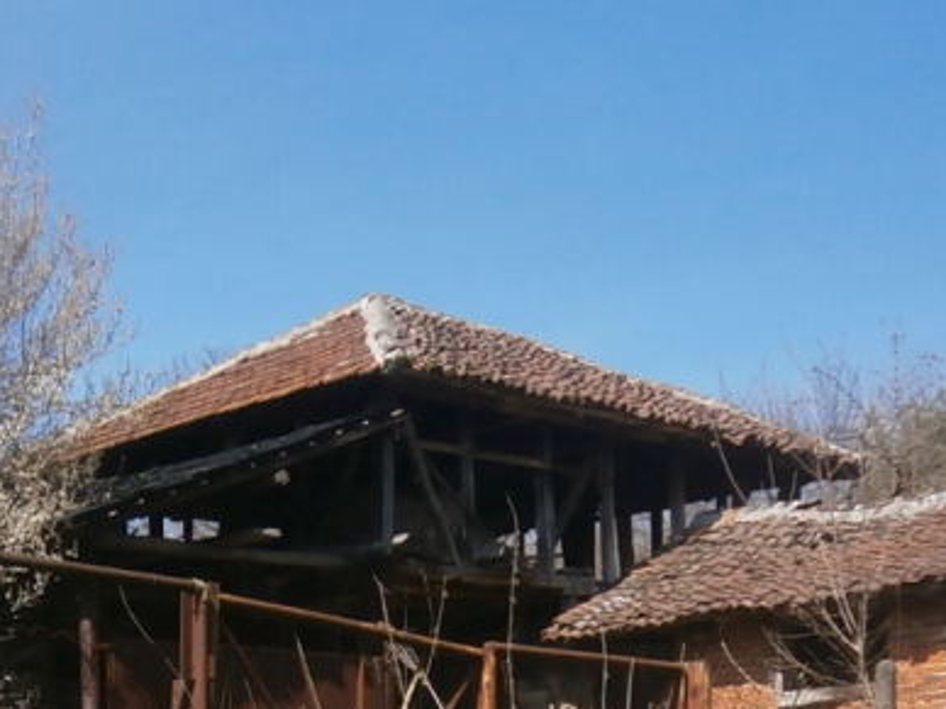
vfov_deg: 20.4
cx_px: 261
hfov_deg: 28.6
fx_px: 1831
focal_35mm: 67
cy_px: 875
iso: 80
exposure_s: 1/1250
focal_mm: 4.7
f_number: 2.8
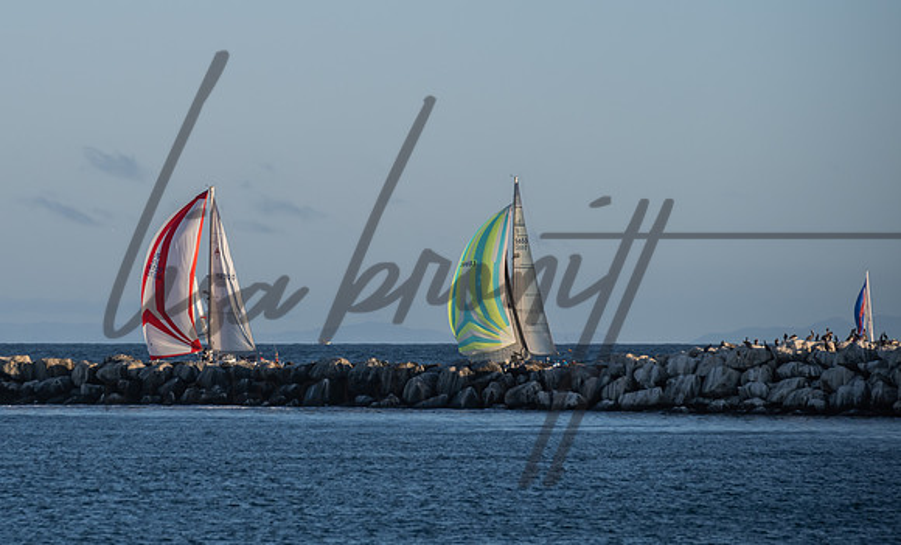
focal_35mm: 265
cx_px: 236
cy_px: 100
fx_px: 6446
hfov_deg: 8.0
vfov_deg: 4.8
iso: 320
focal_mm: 170
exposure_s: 1/1250
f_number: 6.3
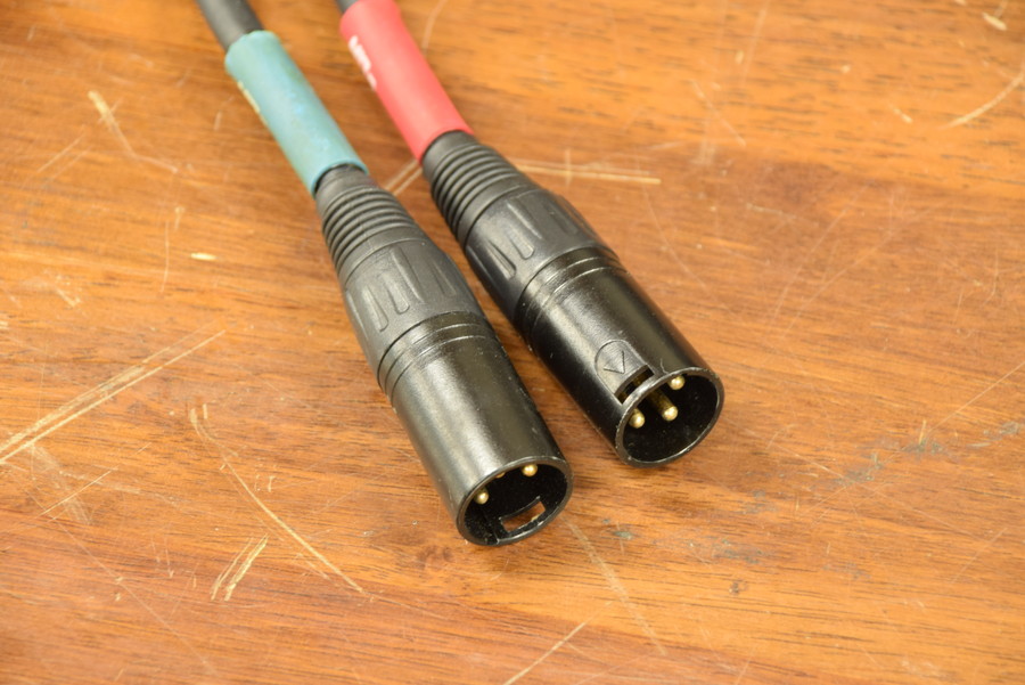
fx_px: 5768
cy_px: 342
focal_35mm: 202
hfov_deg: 10.2
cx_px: 512
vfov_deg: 6.8
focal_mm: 135
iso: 400
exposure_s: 1/2
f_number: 8
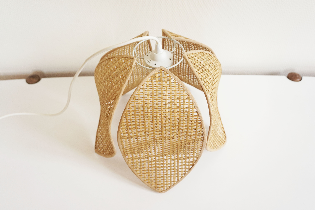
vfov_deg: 43.6
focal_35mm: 30
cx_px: 158
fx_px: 262
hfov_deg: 62.0
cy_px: 105
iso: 500
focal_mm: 20
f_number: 4
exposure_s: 1/160
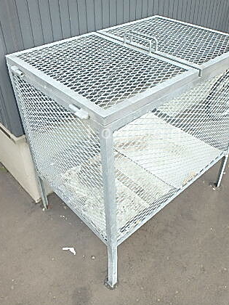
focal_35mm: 32
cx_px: 134
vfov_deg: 56.6
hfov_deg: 44.0
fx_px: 282
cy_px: 134
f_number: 3.5
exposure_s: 1/125
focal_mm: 3.7
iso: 125
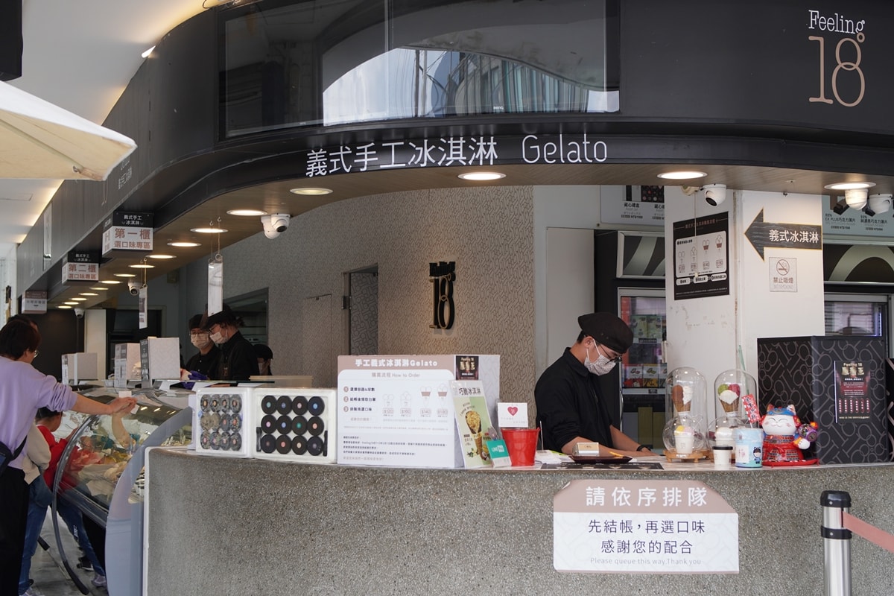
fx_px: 1229
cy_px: 298
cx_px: 447
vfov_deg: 27.3
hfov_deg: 40.0
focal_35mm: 50
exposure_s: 1/160
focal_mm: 33
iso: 200
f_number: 4
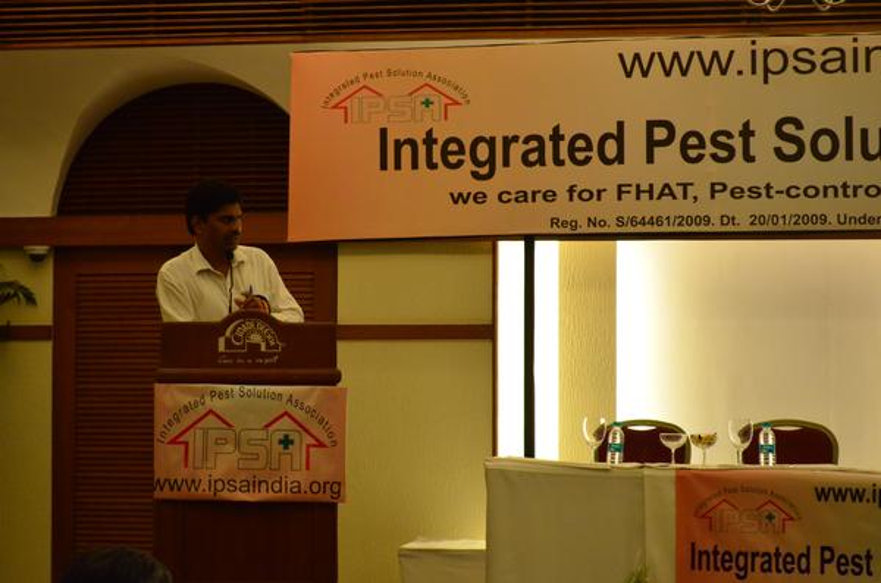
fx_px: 2014
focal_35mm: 82
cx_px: 440
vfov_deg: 16.5
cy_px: 292
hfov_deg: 24.7
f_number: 5.6
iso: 3200
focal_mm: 55
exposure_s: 1/160
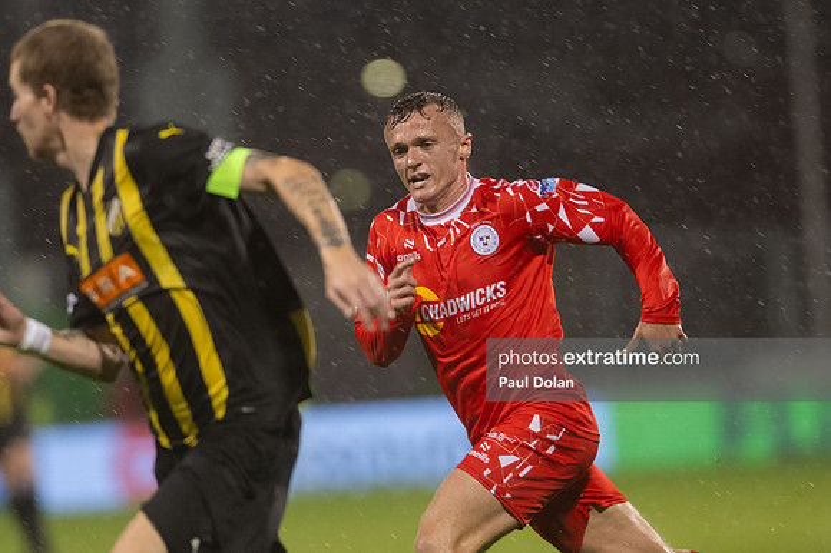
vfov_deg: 3.1
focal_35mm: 450
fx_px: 10381
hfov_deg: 4.6
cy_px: 276
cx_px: 416
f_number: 2.8
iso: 2000
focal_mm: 300
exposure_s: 1/1000
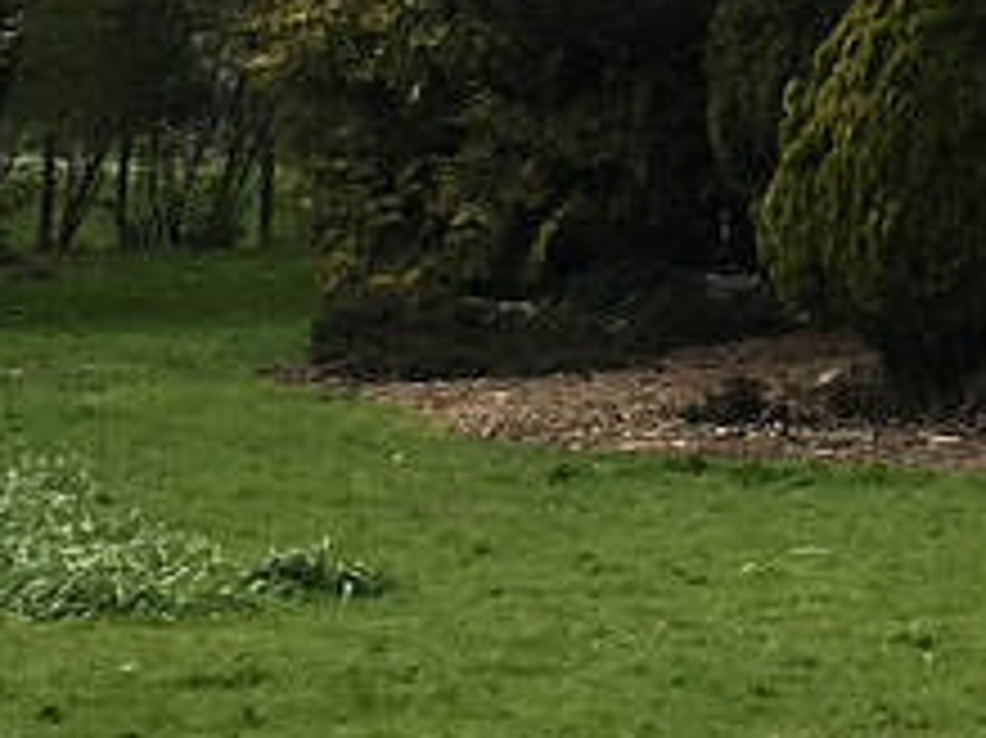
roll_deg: +0.5
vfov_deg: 6.7
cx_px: 1895
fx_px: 6035
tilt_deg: +7.9
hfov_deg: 8.9
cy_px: -855
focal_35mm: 212
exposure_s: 1/370
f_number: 2.2
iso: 25
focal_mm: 4.15
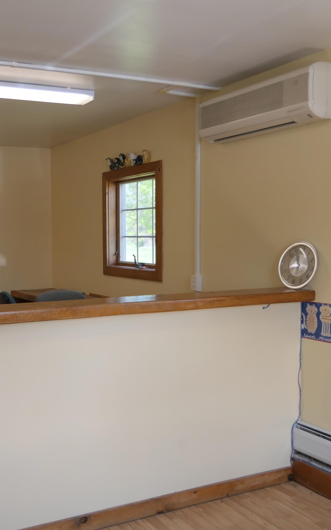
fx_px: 534
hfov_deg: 33.3
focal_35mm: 37
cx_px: 61
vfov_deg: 52.8
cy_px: 264
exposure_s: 1/100
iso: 125
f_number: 2.8
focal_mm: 8.8
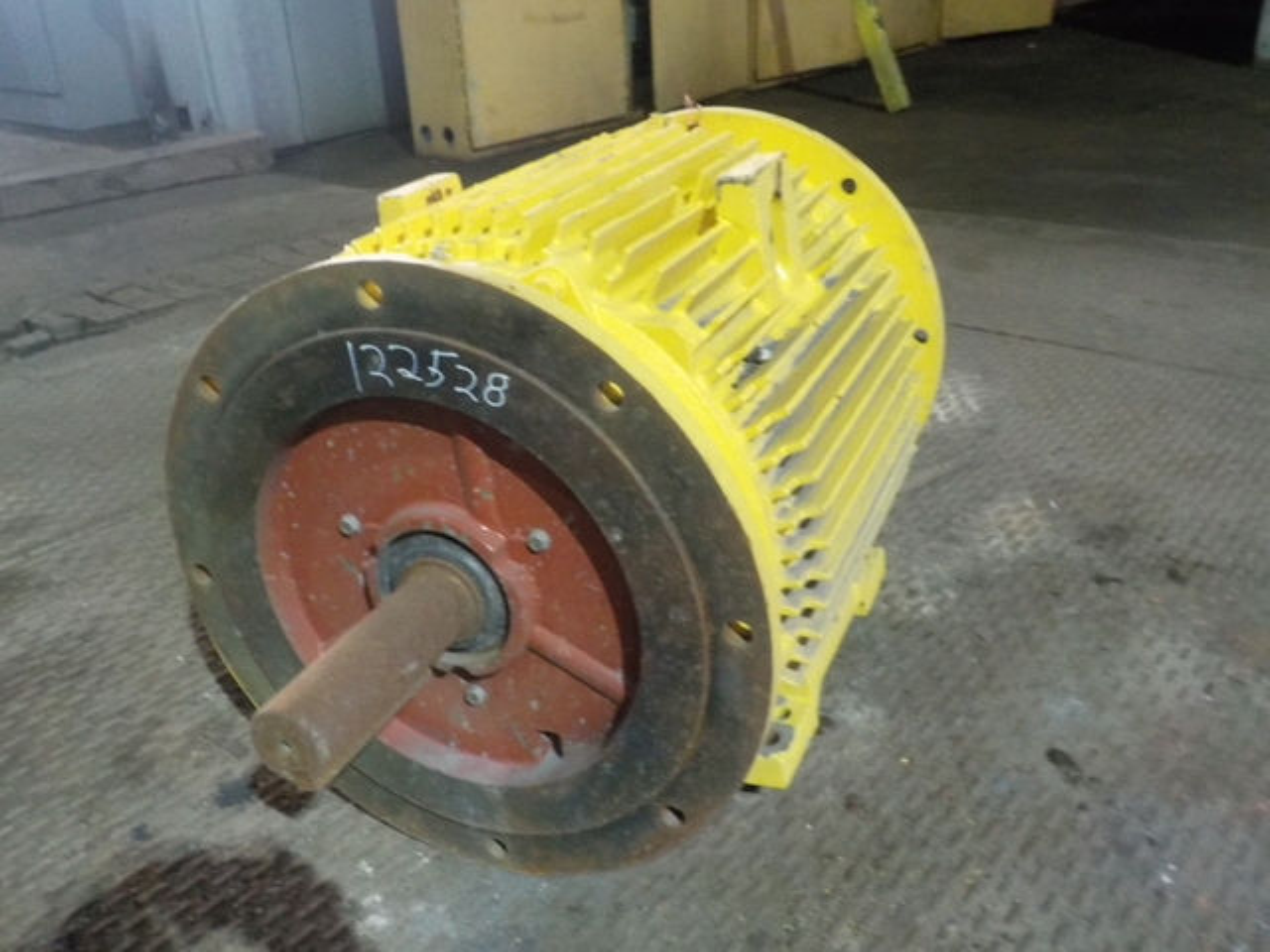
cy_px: 476
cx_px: 635
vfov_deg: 46.8
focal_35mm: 30
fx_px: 1101
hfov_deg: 60.0
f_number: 3.3
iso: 640
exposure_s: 1/8
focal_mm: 4.1
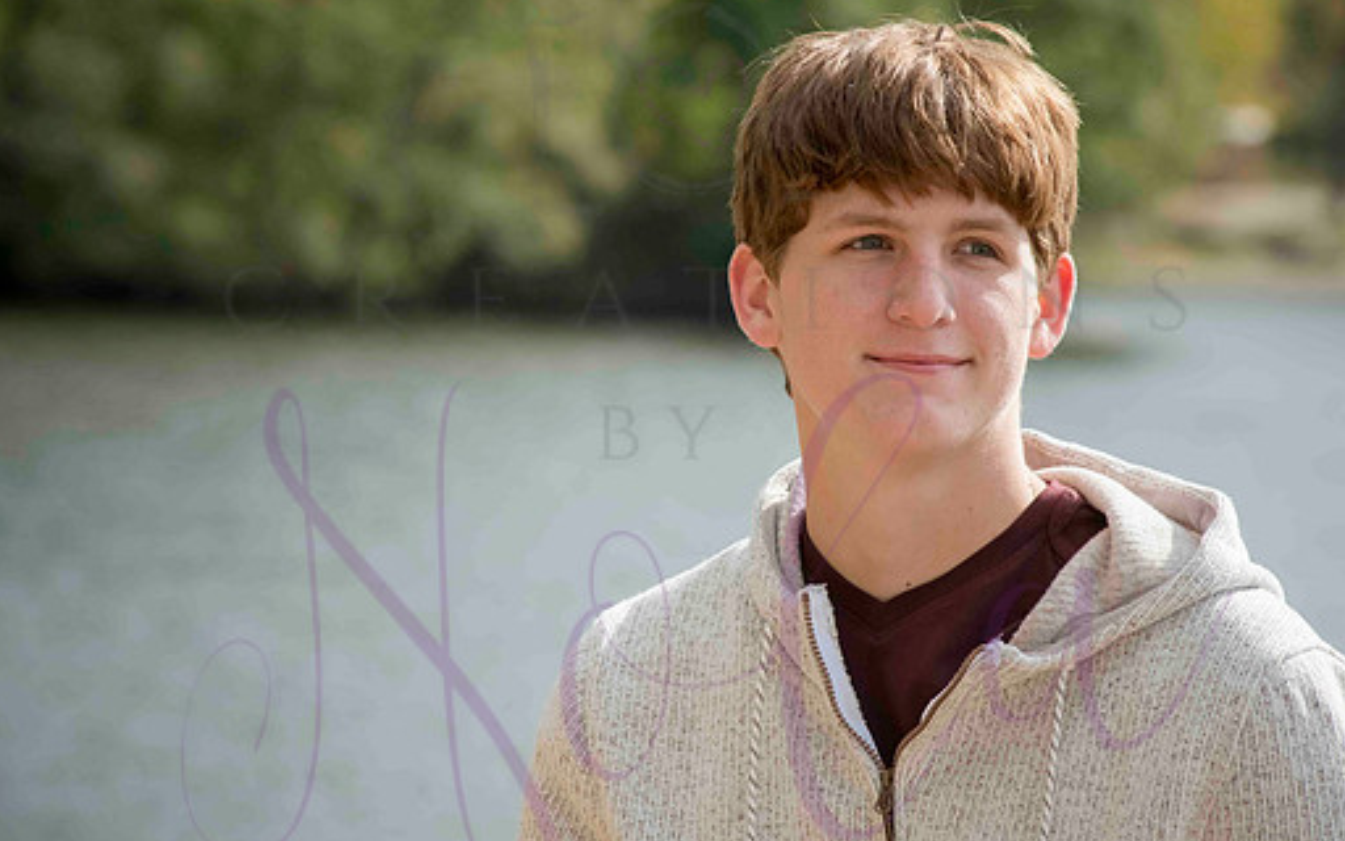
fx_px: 8467
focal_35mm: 231
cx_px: 707
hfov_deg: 9.1
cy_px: 427
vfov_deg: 5.7
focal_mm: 200
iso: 800
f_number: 10
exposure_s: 1/1250
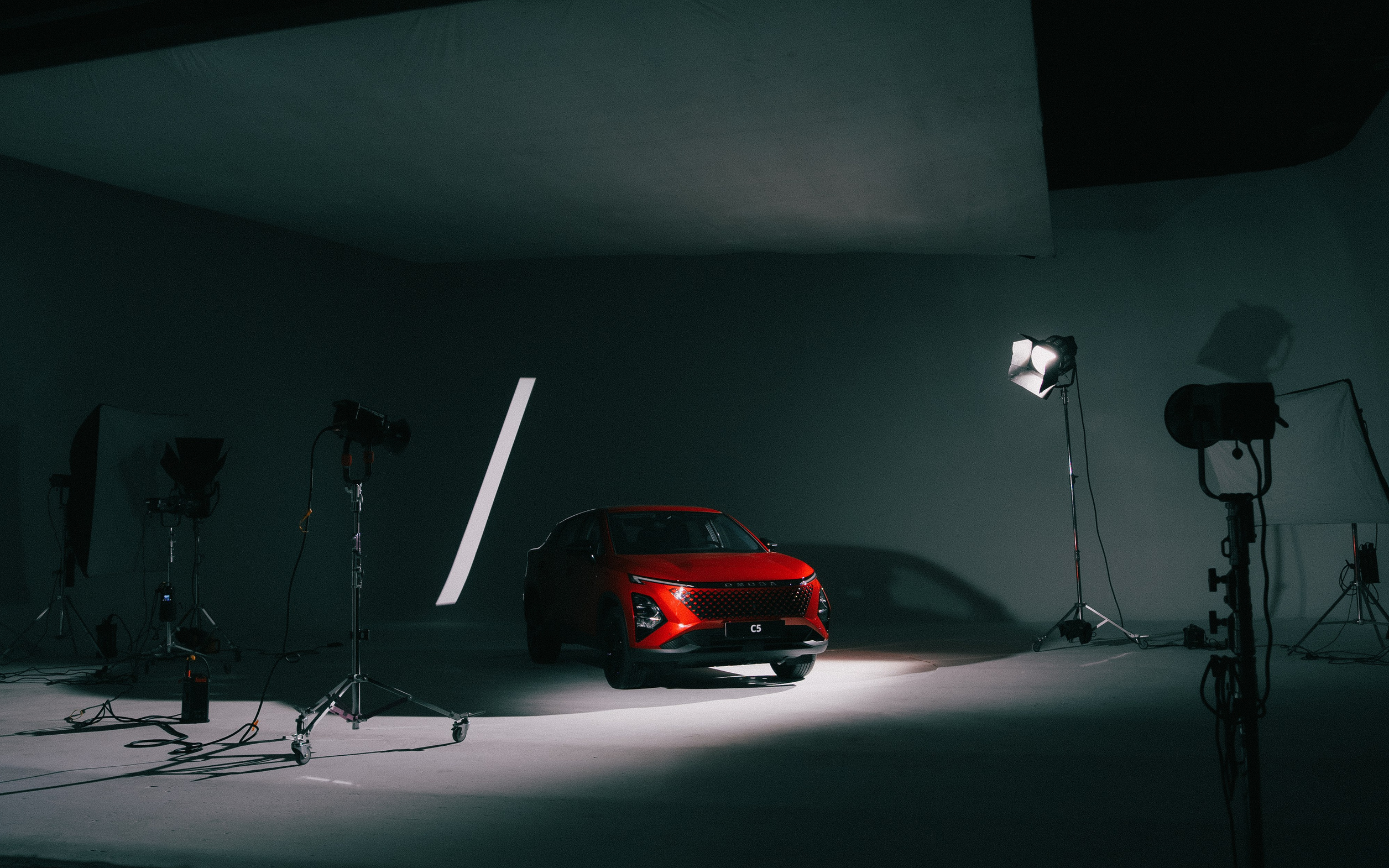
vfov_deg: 40.6
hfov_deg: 61.2
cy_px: 416
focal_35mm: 31
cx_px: 712
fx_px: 1173
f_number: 5.6
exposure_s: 1/160
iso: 640
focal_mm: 28
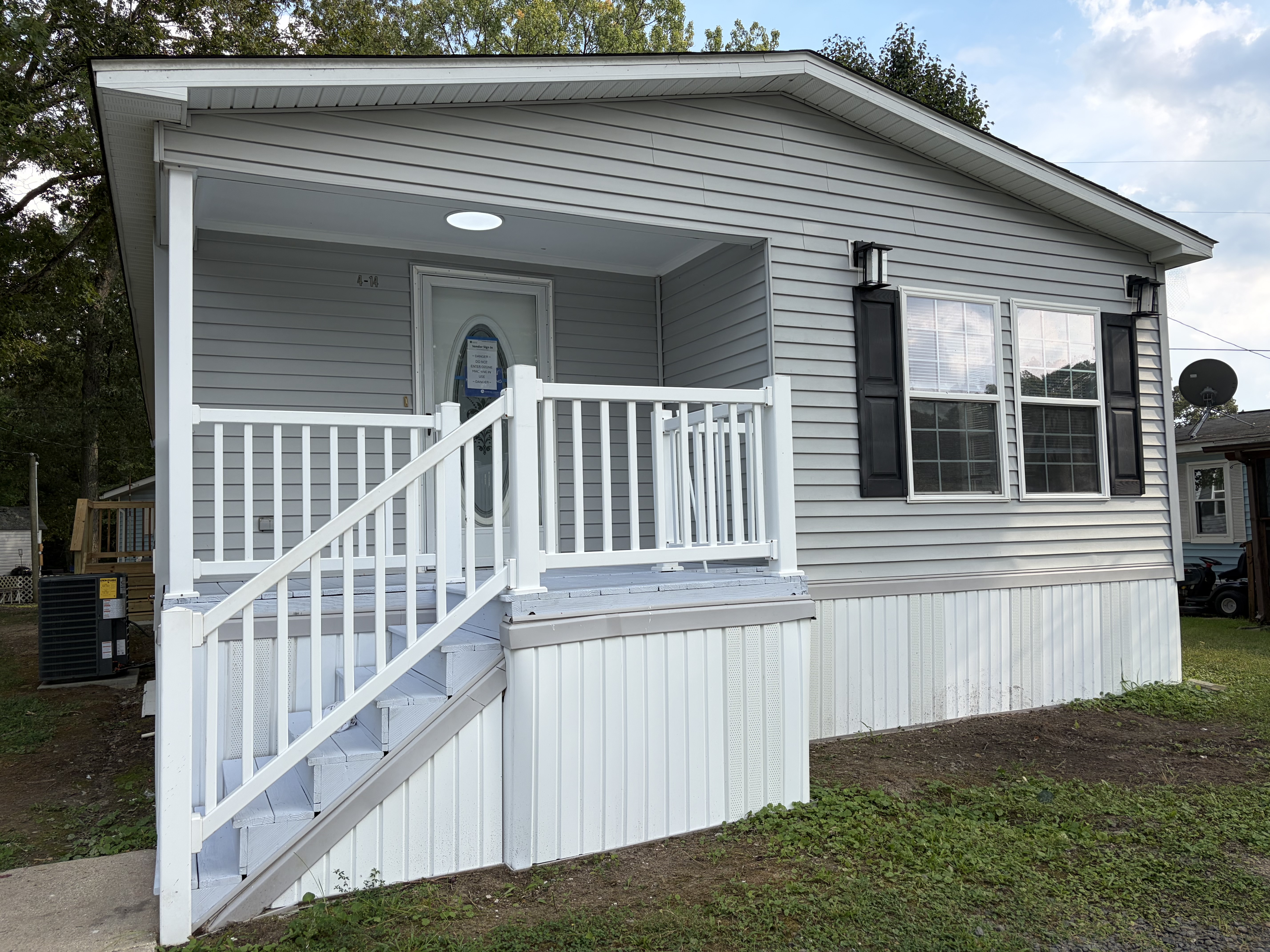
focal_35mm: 26
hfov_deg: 67.3
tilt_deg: +3.7
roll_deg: +1.5
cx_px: 635
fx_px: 954
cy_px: 476
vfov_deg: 53.1
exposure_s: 1/2075
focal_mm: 5.96
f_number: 1.6
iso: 50
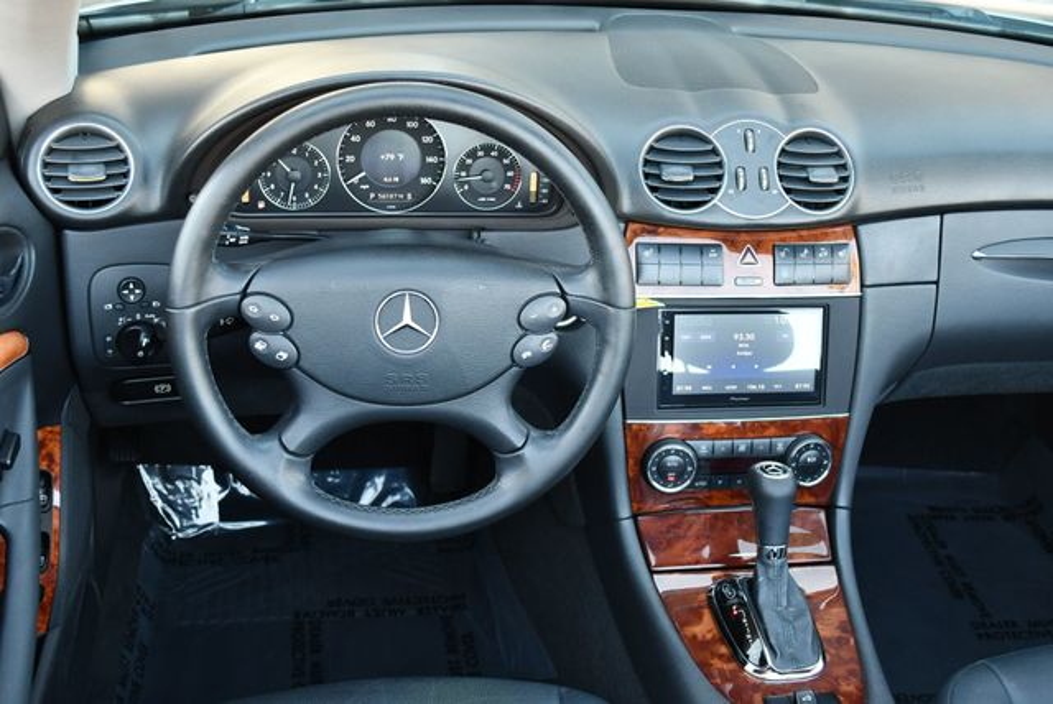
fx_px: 1288
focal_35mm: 44
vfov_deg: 30.6
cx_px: 526
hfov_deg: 44.5
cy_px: 352
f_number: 3.8
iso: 800
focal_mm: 22
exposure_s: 1/200
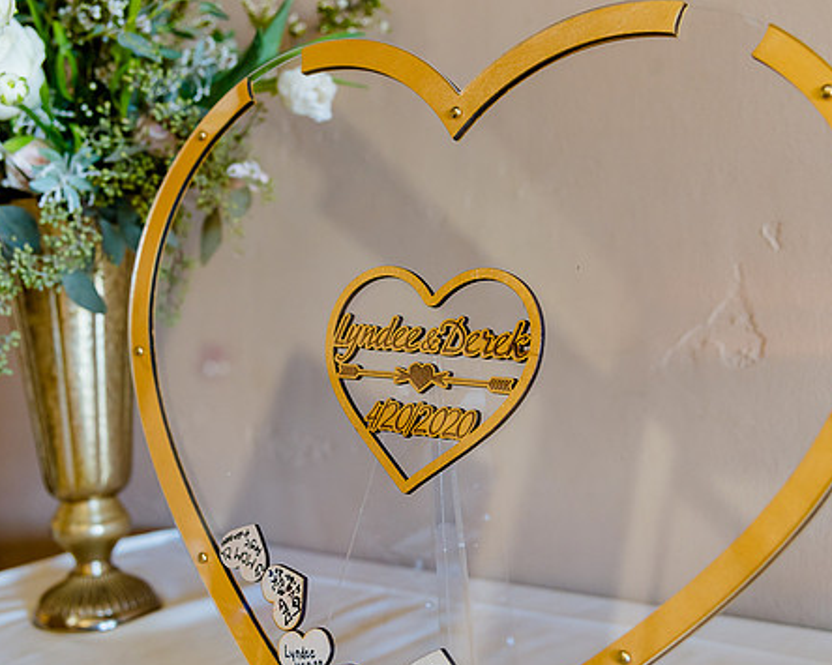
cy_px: 315
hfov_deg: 38.1
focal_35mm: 49
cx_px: 429
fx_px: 1206
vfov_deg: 30.8
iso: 1250
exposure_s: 1/80
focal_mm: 40
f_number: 4.5
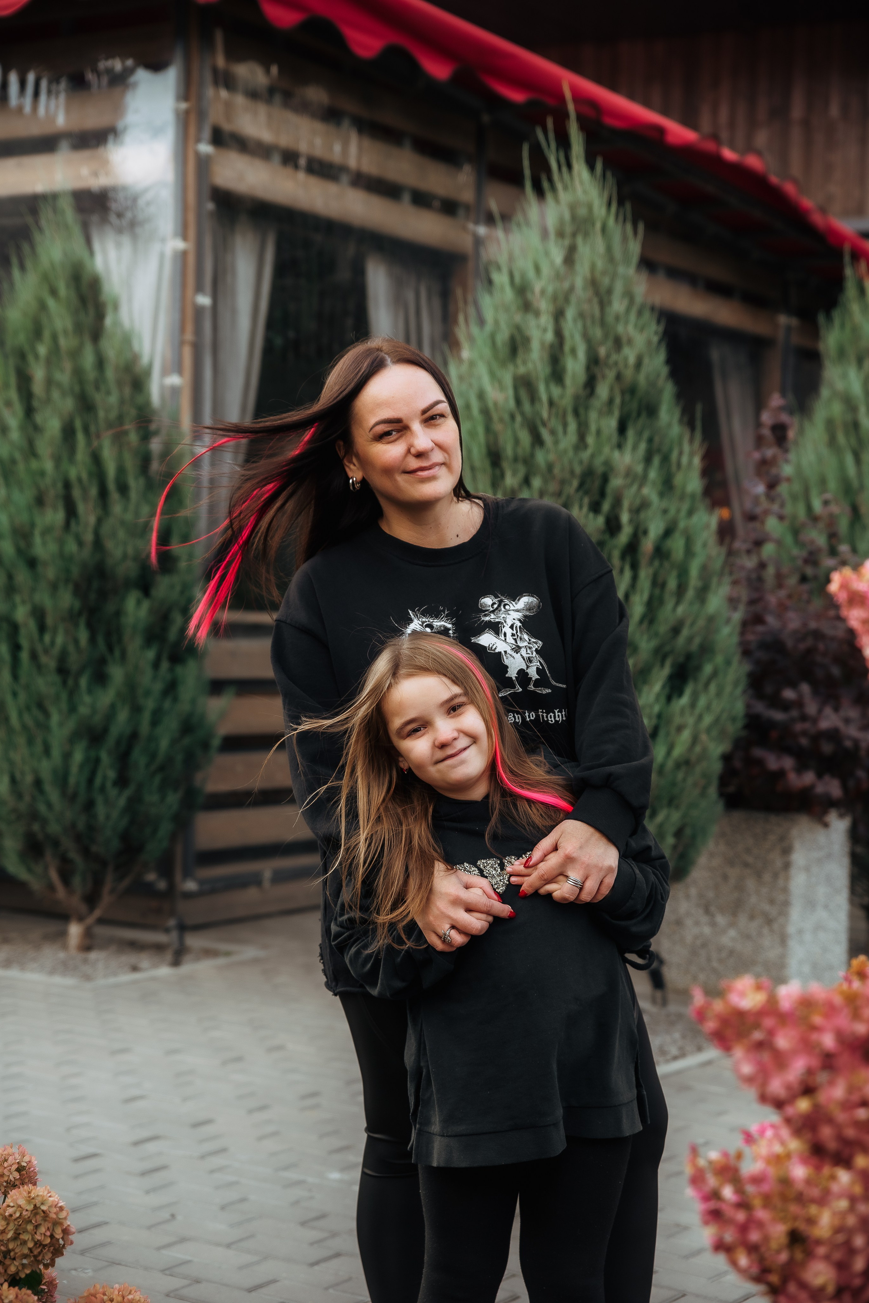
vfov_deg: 30.5
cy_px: 652
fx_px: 2390
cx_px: 434
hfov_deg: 20.6
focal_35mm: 66
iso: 220
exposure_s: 1/320
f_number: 3.2
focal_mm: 66
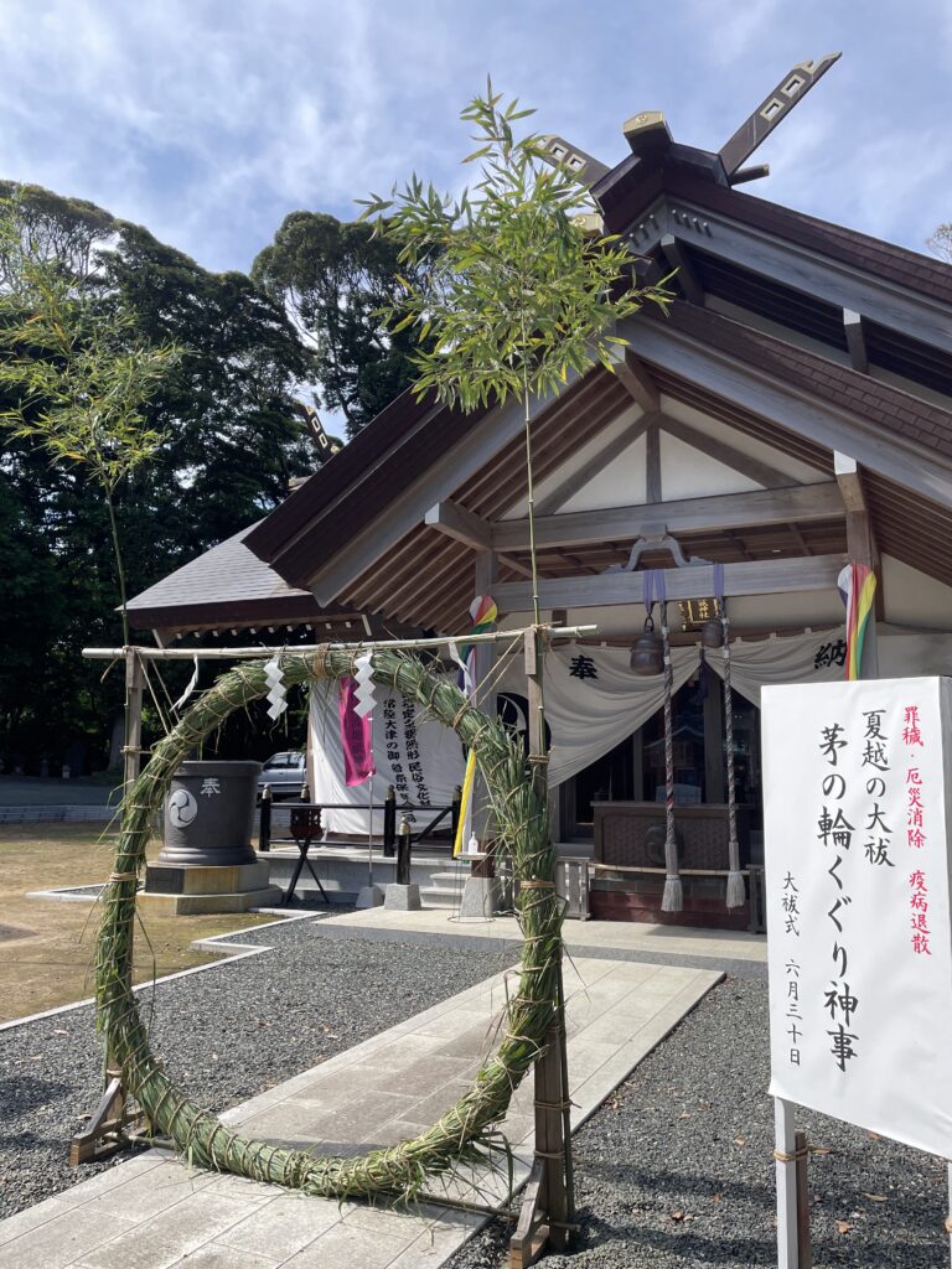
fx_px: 953
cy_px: 634
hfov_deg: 53.1
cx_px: 476
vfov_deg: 67.3
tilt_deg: +9.9
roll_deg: -1.9
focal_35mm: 26
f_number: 1.6
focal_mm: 4.2
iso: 32
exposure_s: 1/1319
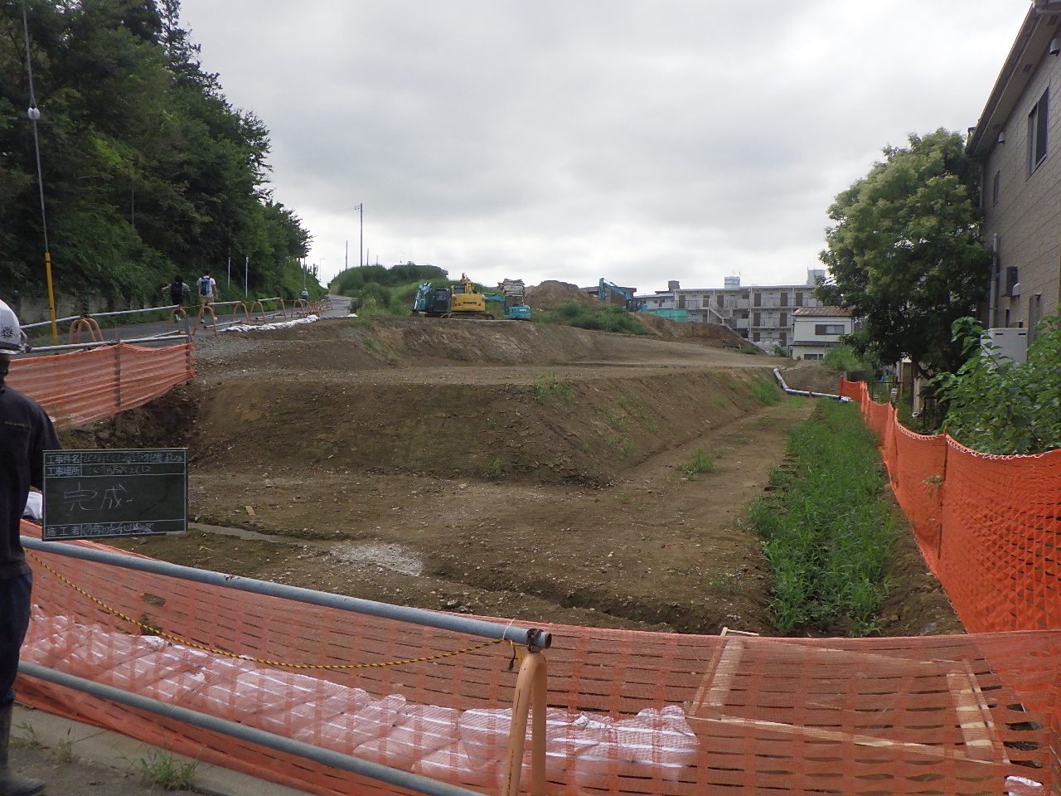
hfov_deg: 63.4
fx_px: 858
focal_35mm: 28
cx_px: 530
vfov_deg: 49.7
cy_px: 398
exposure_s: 1/1250
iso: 250
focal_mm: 5
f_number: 4.2
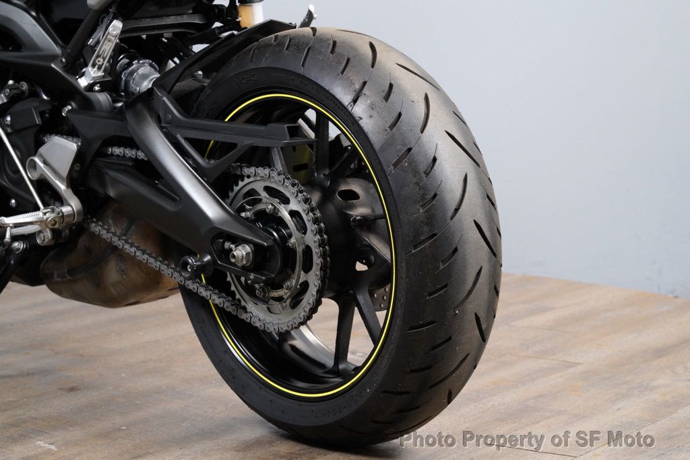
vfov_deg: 13.0
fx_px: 2013
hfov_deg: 19.5
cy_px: 230
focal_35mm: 105
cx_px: 345
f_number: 9
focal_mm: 105
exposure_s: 1/60
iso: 5000
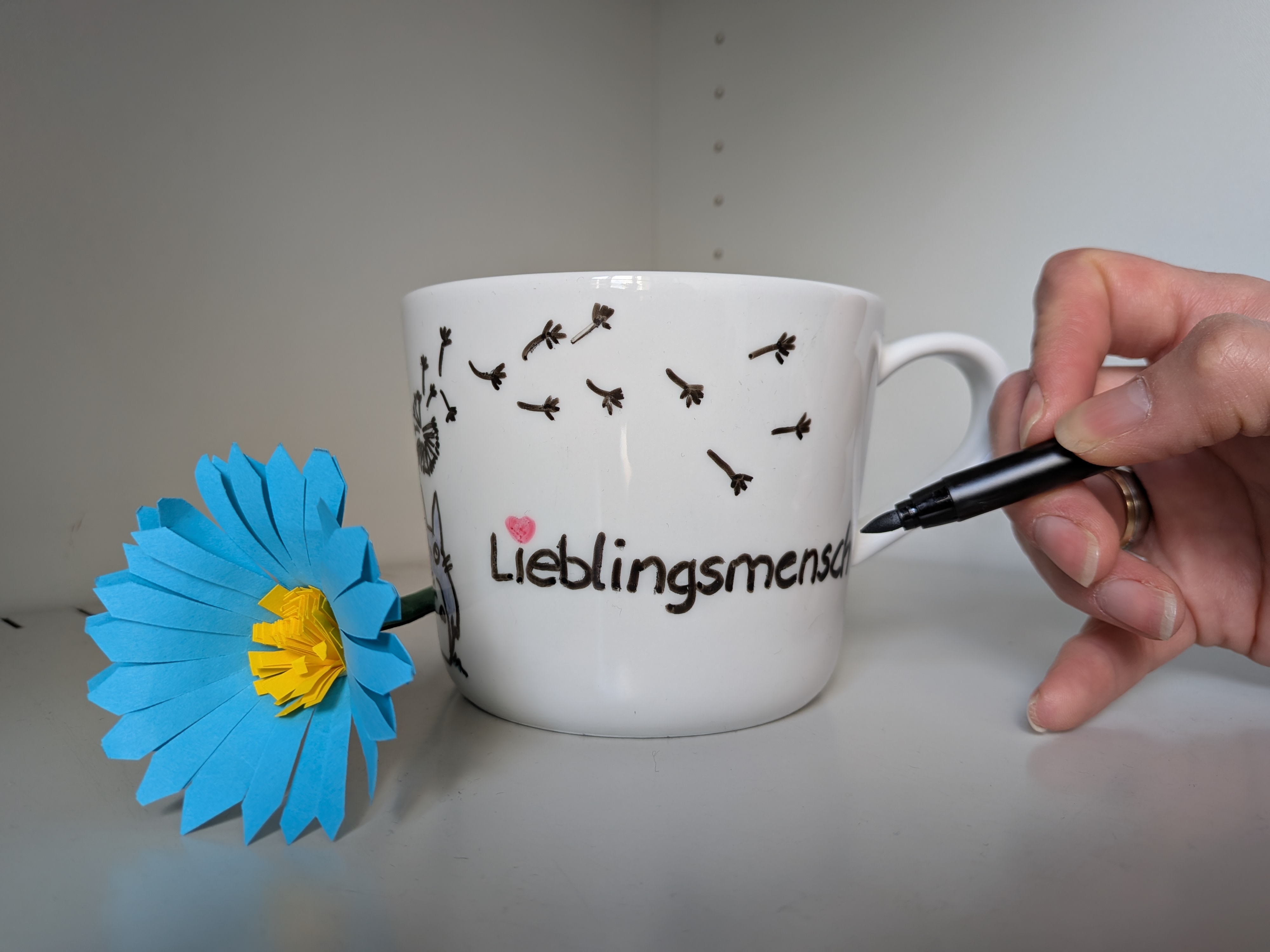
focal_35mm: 24
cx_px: 635
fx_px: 881
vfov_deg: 56.8
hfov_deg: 71.6
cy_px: 476
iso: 35
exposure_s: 1/25
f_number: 1.7
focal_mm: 4.53
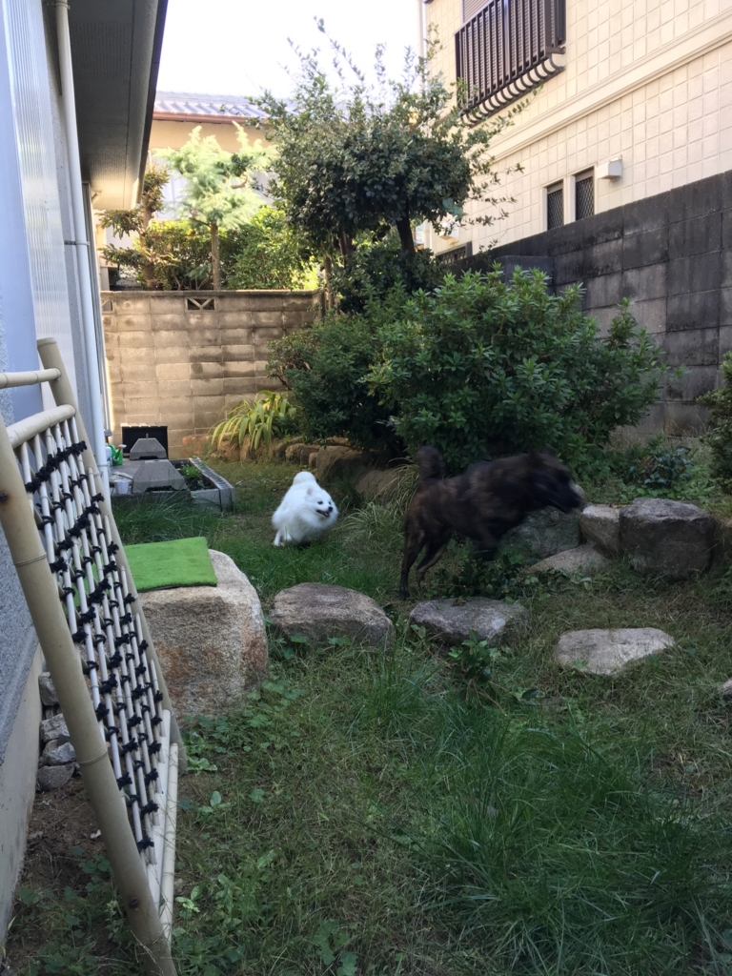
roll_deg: +1.6
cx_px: 366
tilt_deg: -8.1
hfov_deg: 48.2
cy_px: 488
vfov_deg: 61.7
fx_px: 818
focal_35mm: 29
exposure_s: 1/120
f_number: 2.2
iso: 40
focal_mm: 4.15
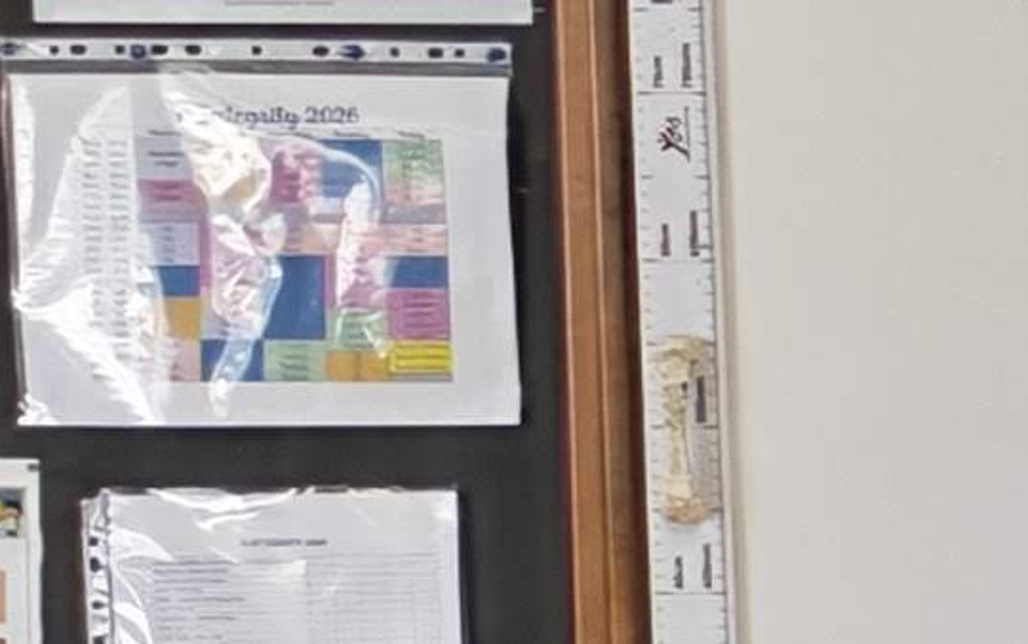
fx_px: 13509
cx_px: 3566
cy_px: 1265
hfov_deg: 4.1
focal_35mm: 482
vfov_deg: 2.7
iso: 250
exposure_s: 1/100
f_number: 1.9
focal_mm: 6.12
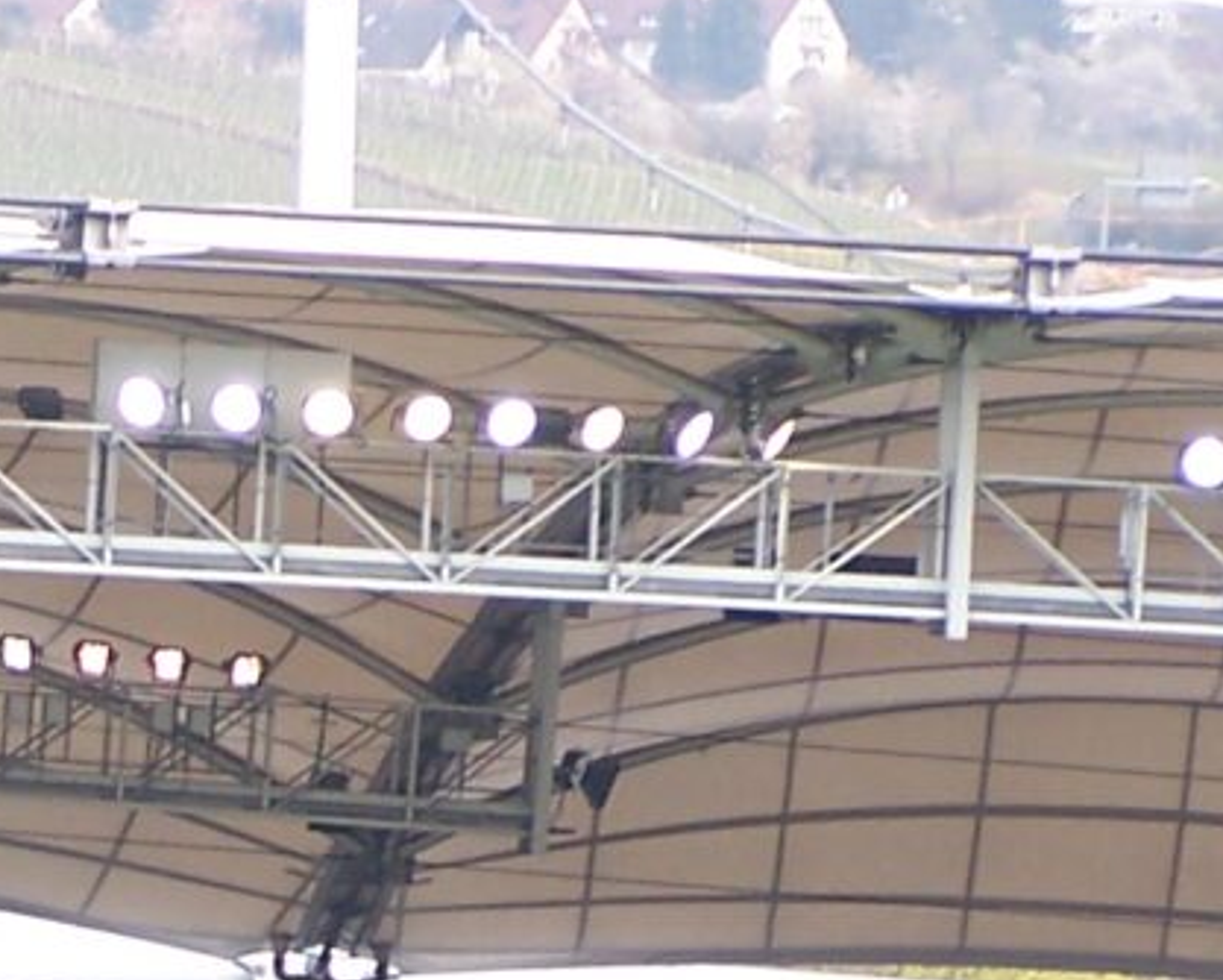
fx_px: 18831
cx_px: -440
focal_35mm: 520
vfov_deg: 3.0
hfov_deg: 3.7
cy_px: 1722
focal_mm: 23.1
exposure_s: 1/350
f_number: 3.2
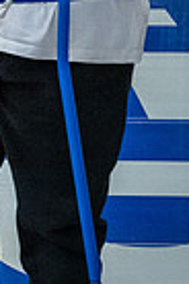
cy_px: -84
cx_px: -216
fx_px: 1717
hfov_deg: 6.1
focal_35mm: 218
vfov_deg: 9.3
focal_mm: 39
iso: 16000
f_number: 6.3
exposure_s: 1/400
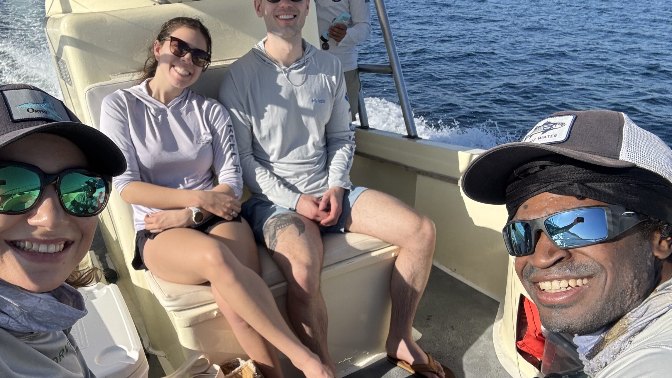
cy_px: 240
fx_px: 499
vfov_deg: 41.2
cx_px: 306
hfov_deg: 67.8
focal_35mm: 28
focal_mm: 2.69
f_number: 1.9
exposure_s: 1/2070
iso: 25
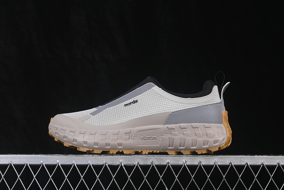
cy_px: 95
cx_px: 142
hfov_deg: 27.0
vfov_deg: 18.2
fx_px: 592
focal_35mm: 75
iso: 160
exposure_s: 1/80
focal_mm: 50
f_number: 8
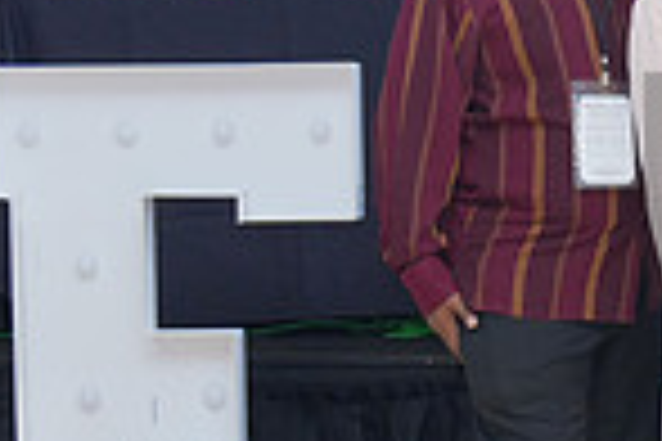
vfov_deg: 7.6
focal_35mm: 181
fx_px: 3328
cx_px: 1135
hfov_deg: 10.7
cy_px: 191
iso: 1250
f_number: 4
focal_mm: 46
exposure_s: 1/200
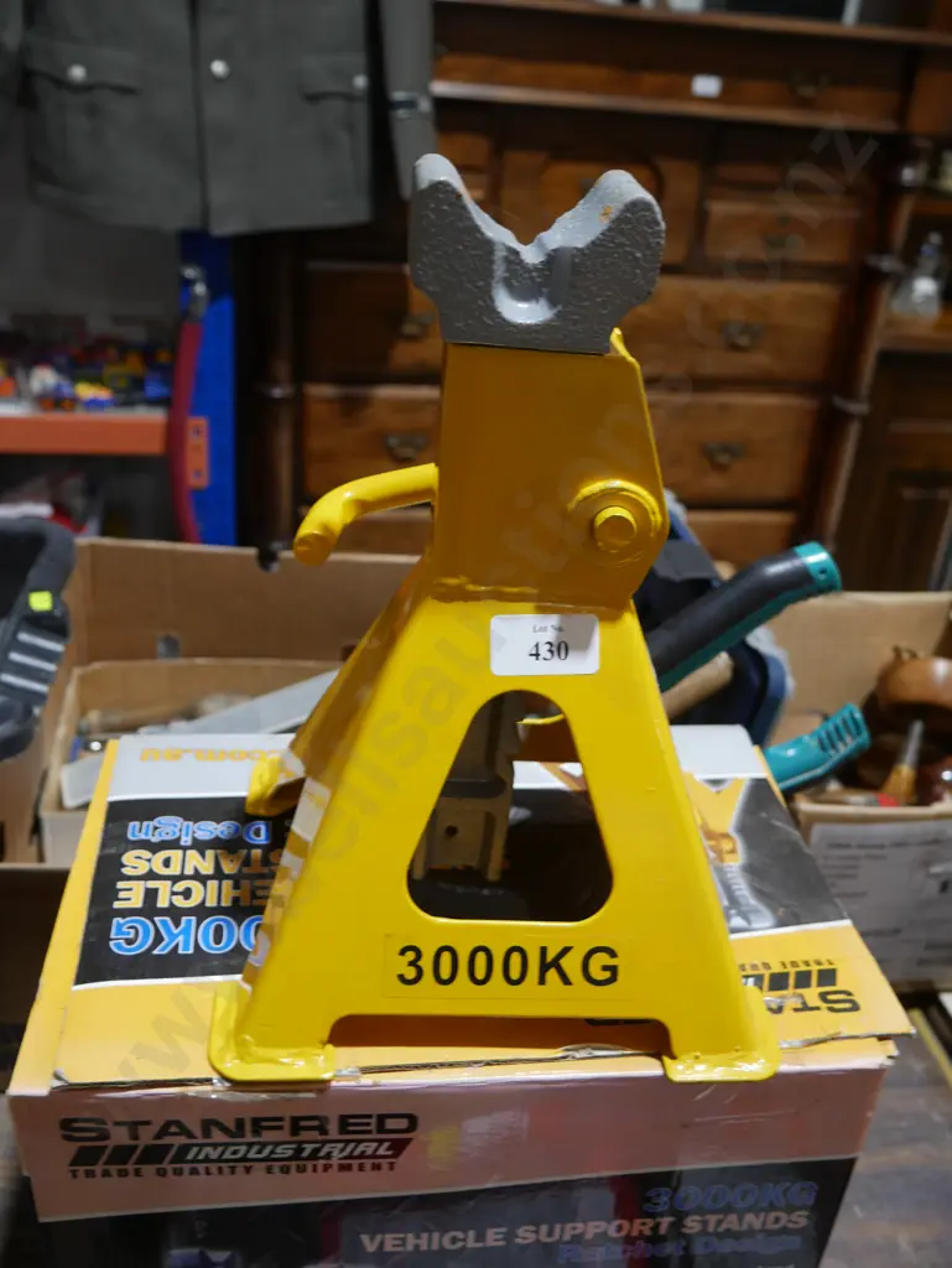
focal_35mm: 32
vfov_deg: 56.8
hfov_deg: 44.2
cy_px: 634
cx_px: 476
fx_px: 1172
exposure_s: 1/60
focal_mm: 16
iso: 250
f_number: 3.6
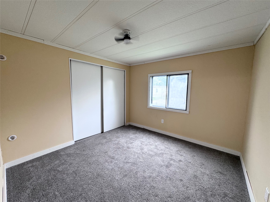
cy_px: 101
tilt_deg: -6.7
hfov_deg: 102.1
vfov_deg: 85.7
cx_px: 135
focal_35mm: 14
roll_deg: -1.7
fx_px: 109
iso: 160
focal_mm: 2.22
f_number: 2.2
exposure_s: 1/60
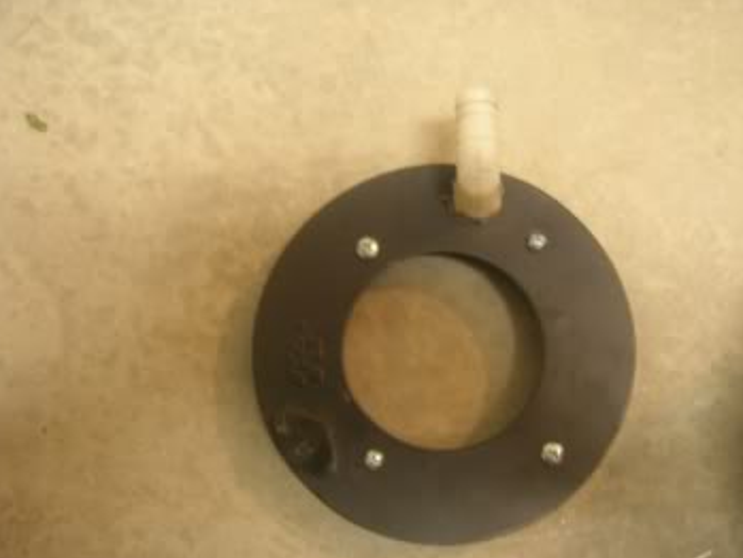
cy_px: 298
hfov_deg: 47.8
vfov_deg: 36.8
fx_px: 837
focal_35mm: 39
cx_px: 404
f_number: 2.9
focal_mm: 5.7
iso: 125
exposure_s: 1/3.6
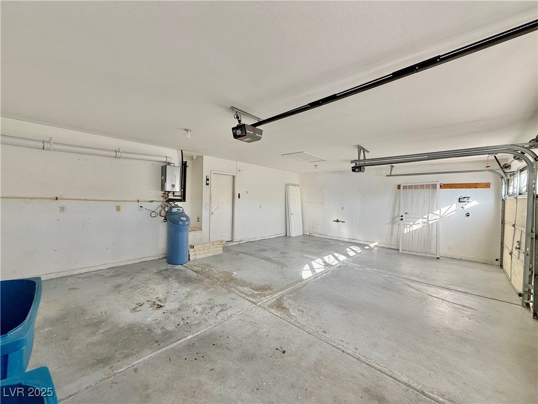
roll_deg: -1.2
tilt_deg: -0.2
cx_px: 269
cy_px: 202
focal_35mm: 14
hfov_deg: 102.1
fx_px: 218
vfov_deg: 85.7
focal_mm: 2.22
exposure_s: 1/99
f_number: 2.2
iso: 100
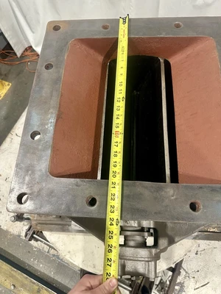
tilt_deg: -68.0
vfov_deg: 71.6
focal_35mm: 24
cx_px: 110
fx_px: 204
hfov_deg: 56.8
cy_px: 147
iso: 250
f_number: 1.78
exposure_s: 1/60
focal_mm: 6.86
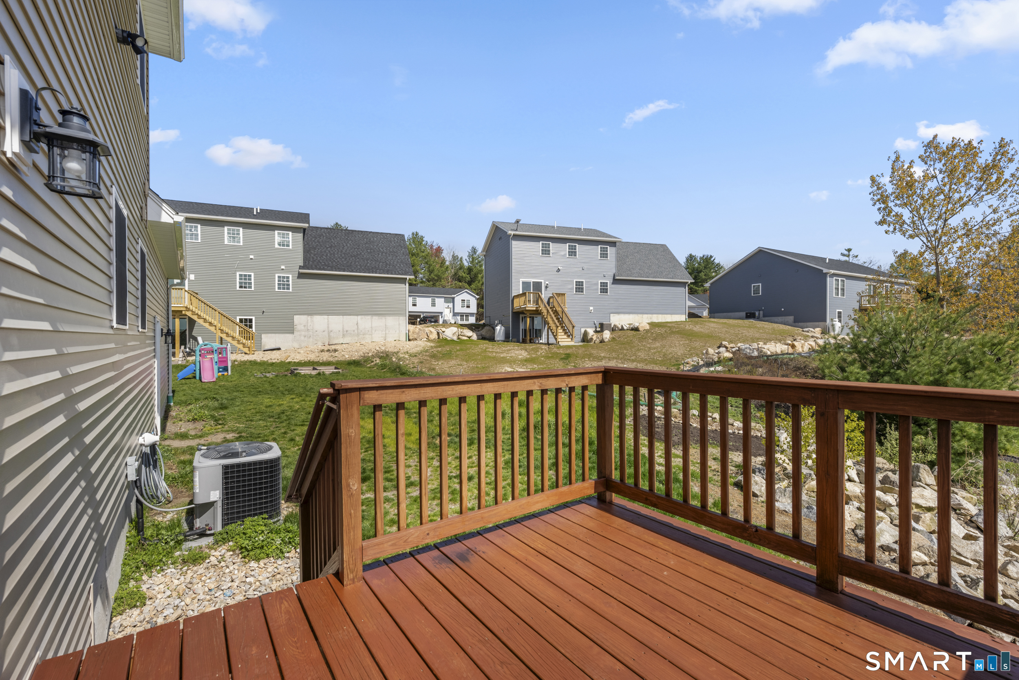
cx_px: 510
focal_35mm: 16
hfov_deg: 98.5
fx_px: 439
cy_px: 340
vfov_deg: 75.5
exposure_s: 1/200
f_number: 9
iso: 320
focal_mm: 15.5
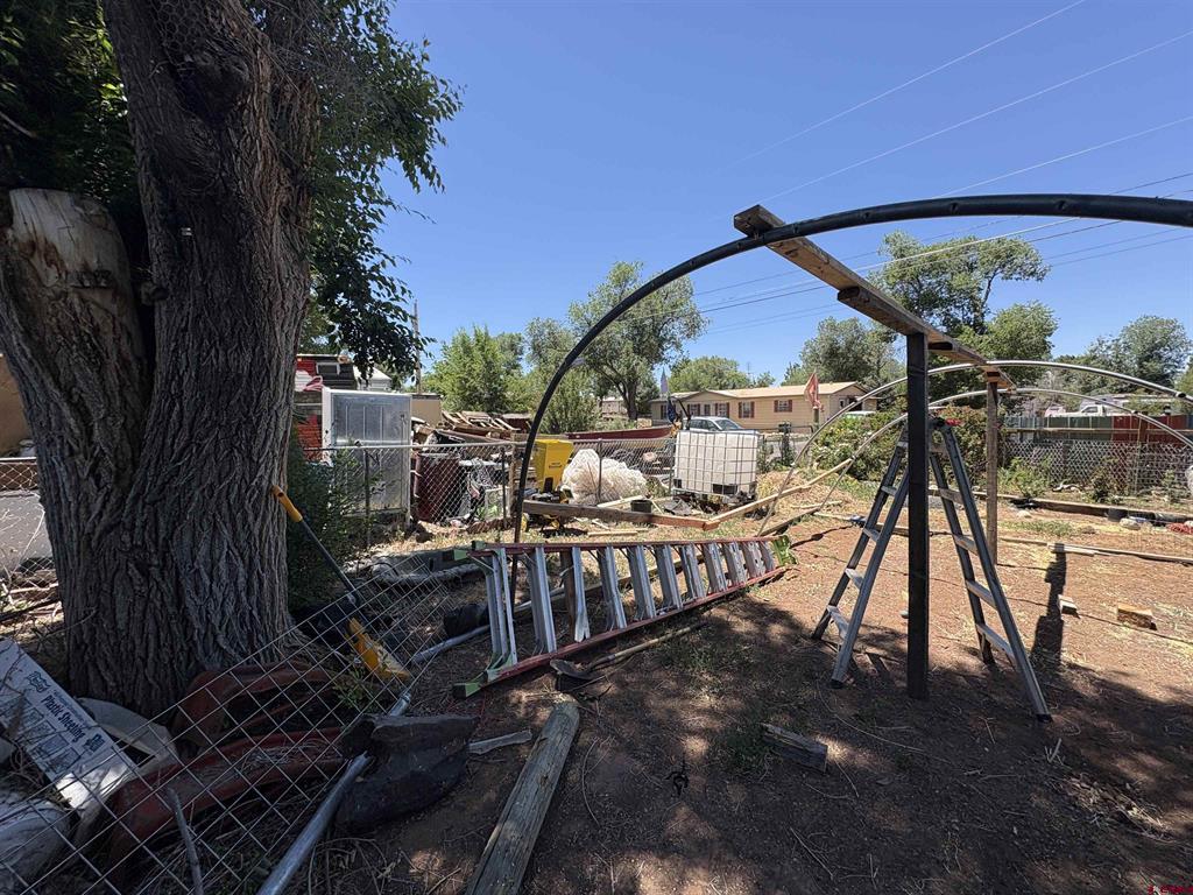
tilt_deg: -4.0
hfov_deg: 102.1
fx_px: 482
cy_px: 448
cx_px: 596
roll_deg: +1.3
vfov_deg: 85.7
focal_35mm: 14
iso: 40
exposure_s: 1/1094
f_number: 2.2
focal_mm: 2.22
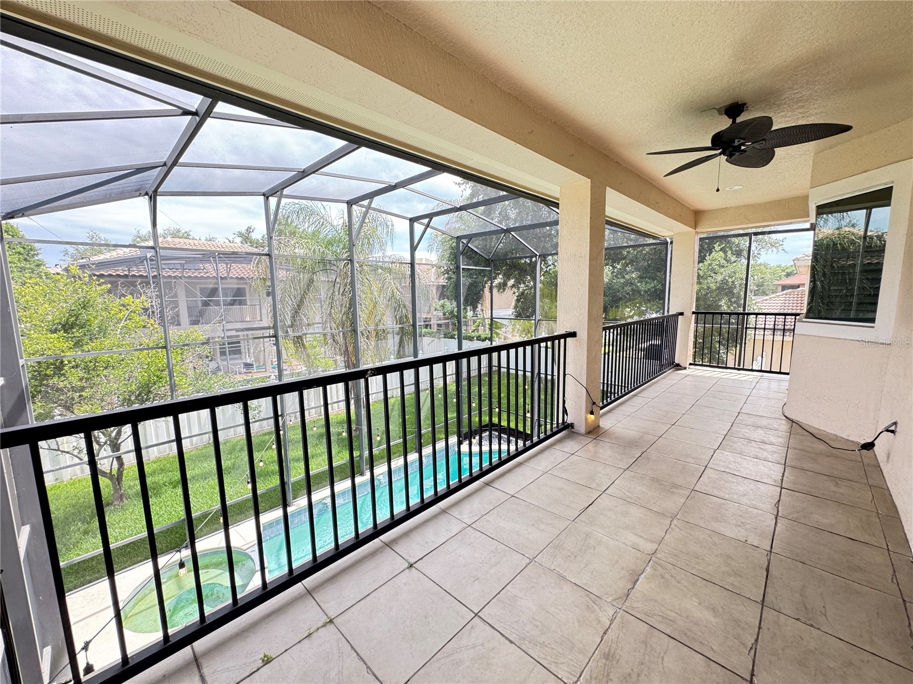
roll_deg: +0.2
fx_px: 369
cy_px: 342
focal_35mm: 14
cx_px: 456
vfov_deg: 85.7
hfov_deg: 102.1
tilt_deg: -8.4
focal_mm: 2.22
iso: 80
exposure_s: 1/120
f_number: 2.2
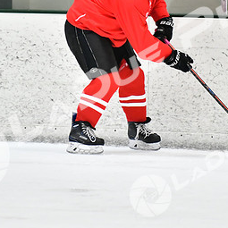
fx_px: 4330
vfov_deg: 3.0
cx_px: 128
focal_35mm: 581
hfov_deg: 3.0
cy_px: 64
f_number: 2.8
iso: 5000
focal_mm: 200
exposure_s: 1/1250
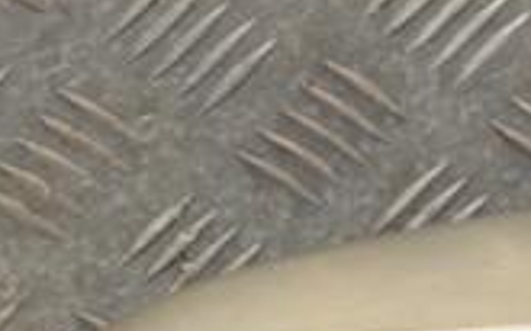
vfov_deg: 4.7
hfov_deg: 7.4
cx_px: 779
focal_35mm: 278
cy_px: 450
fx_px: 4022
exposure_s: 1/200
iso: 800
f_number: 6.3
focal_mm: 50
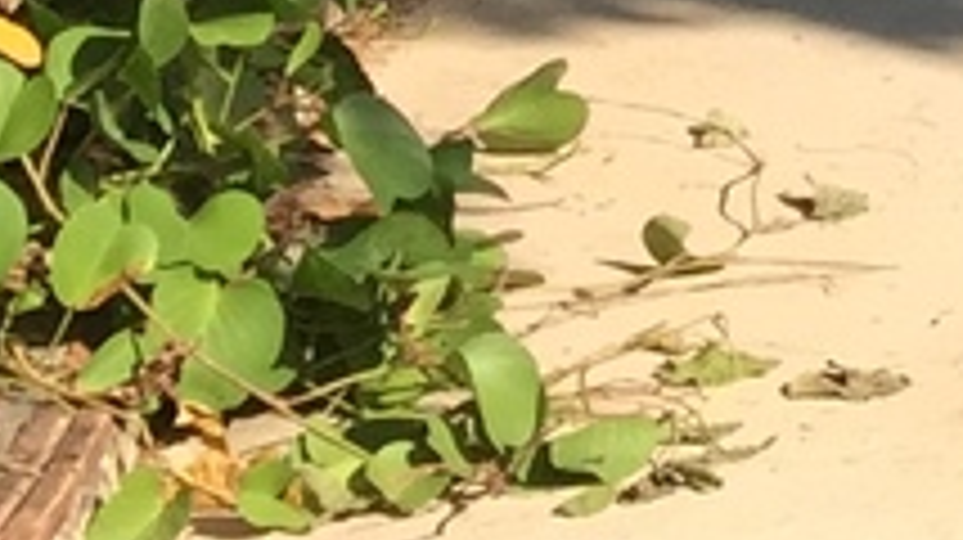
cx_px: 2758
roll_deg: -1.7
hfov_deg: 8.0
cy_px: -1688
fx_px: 6022
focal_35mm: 236
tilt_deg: +0.5
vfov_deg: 4.6
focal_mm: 4.15
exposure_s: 1/1014
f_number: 2.2
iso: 32
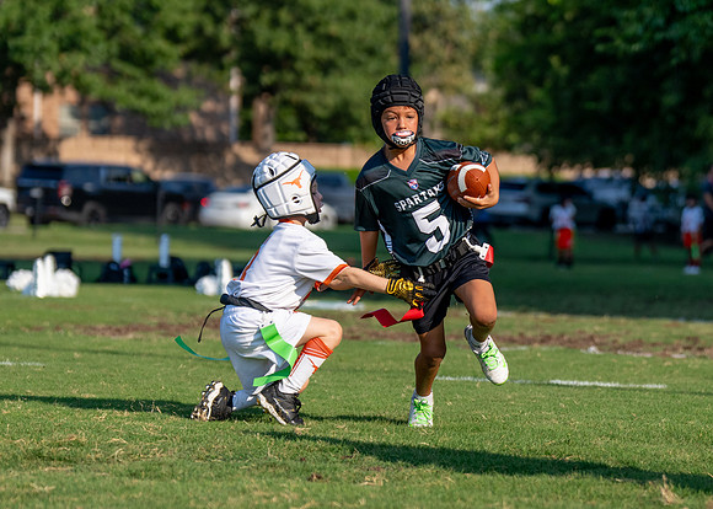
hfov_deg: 10.3
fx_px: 3968
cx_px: 463
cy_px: 240
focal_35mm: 196
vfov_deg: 7.3
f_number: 2.8
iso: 200
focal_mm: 102
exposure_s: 1/4000
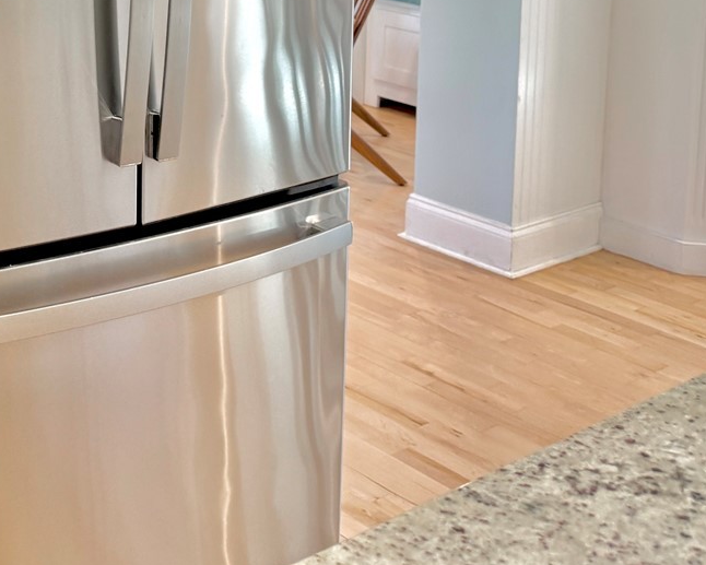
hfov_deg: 30.8
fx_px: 1212
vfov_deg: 24.3
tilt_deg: -4.2
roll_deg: -2.1
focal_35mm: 58
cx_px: 55
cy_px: -78
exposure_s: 1/120
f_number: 1.78
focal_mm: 6.76
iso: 125
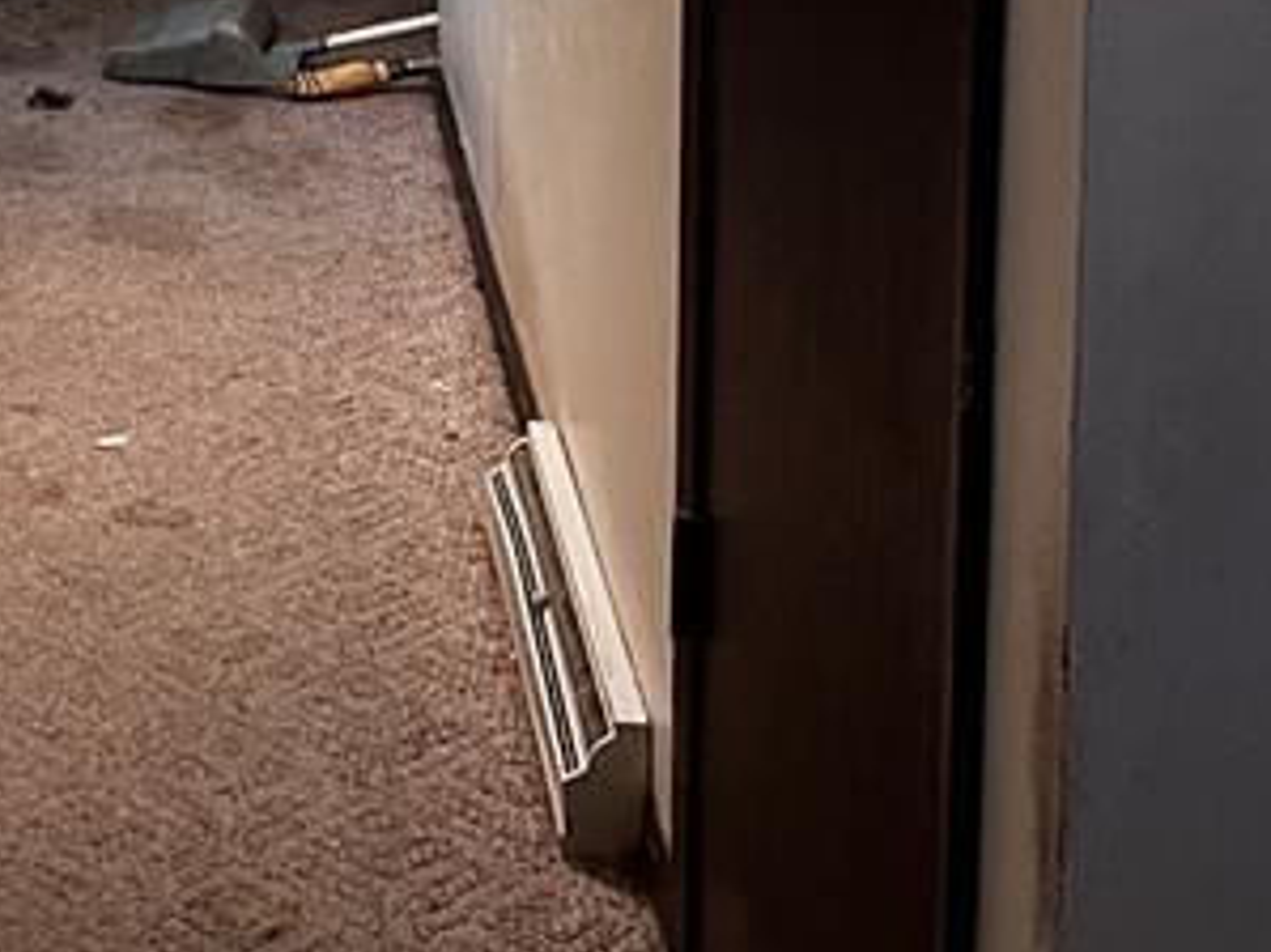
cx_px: -272
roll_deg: +0.6
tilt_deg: -8.2
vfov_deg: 15.4
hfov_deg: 20.5
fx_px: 3267
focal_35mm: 89
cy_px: -463
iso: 400
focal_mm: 5.7
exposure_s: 1/60
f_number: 1.5
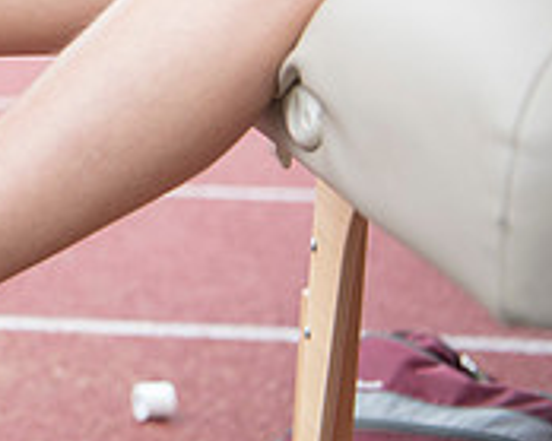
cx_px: -292
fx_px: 1943
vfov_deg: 12.8
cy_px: -24
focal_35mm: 119
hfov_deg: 14.9
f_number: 3.2
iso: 500
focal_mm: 38
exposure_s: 1/200
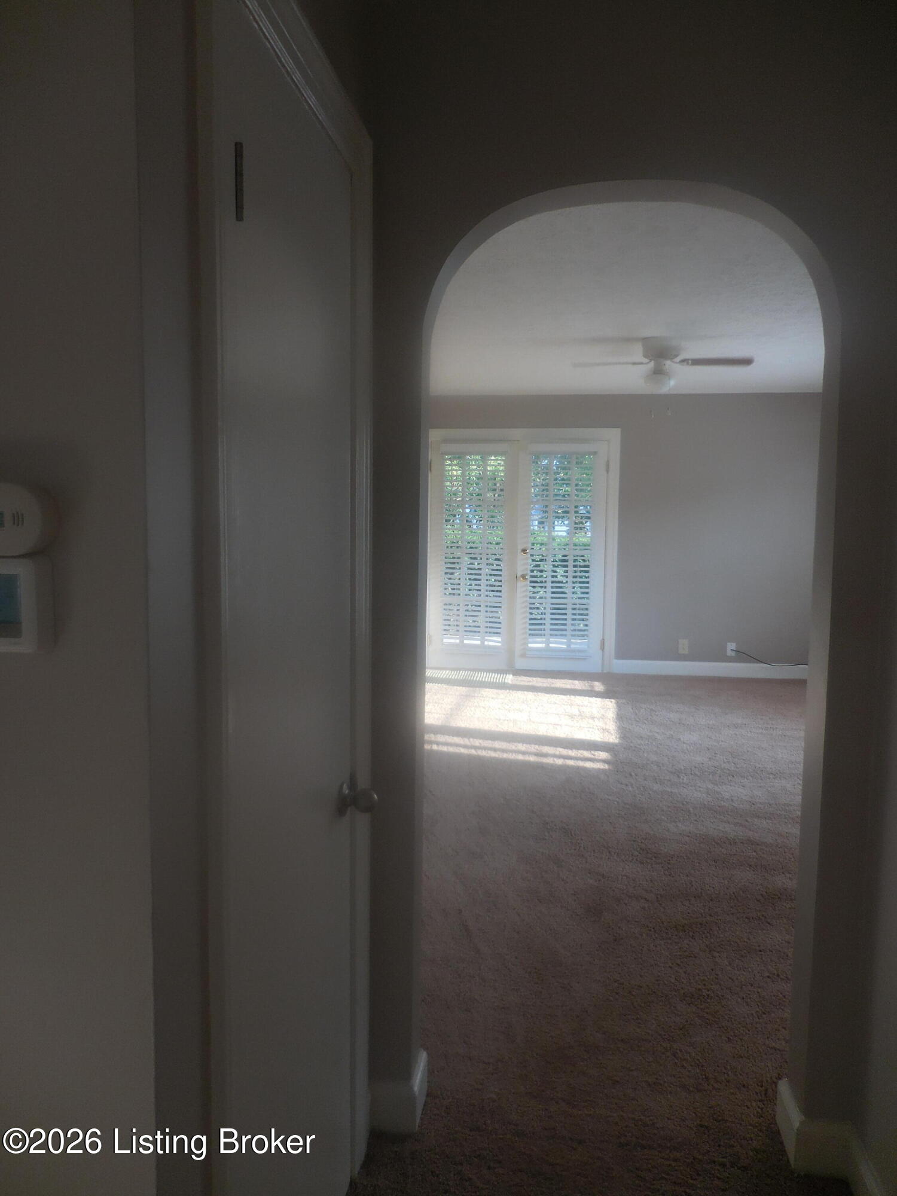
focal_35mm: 25
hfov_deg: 54.9
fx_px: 864
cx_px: 448
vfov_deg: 69.4
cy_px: 598
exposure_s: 1/50
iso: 125
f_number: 3.3
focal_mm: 4.5
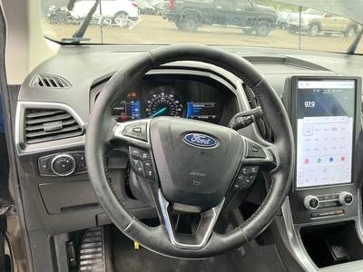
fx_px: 294
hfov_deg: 63.4
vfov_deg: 49.7
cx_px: 182
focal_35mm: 28
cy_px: 136
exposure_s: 1/60
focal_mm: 3
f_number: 1.8
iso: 250
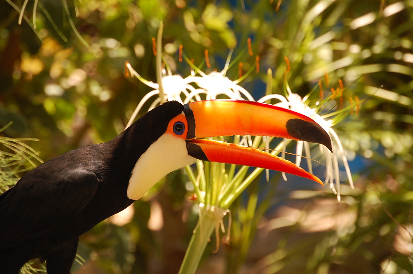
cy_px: 137
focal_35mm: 300
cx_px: 206
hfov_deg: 6.9
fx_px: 3439
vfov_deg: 4.6
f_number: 10
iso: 400
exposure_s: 1/320
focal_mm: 200
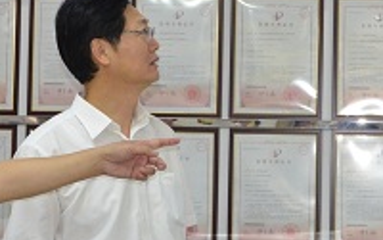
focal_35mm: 134
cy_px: 82
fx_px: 1399
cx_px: 337
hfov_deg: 15.4
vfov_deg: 9.8
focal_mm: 22
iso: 1600
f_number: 5.6
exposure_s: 1/100
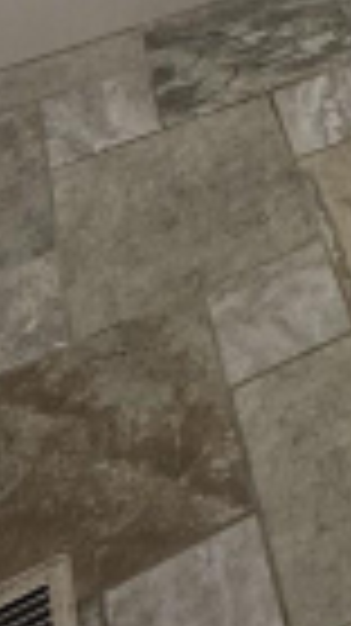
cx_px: 680
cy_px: -381
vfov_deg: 22.3
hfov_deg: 14.1
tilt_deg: -21.4
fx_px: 1210
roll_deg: -1.3
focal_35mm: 73
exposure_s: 1/60
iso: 320
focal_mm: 2.22
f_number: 2.2
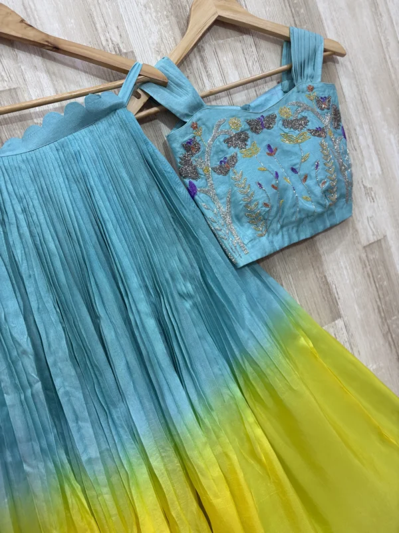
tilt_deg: -6.4
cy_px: 266
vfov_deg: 67.3
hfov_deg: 53.1
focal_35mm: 26
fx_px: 400
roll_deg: +18.9
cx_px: 200
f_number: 1.6
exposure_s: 1/100
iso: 100
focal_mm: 6
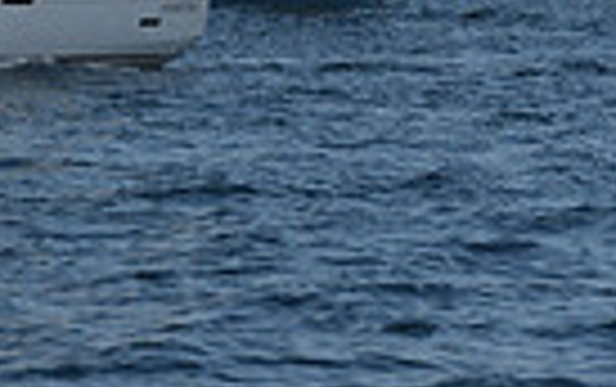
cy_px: -891
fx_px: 8858
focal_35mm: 527
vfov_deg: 2.5
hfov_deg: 4.0
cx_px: -182
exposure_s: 1/1000
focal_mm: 122
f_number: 9
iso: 320
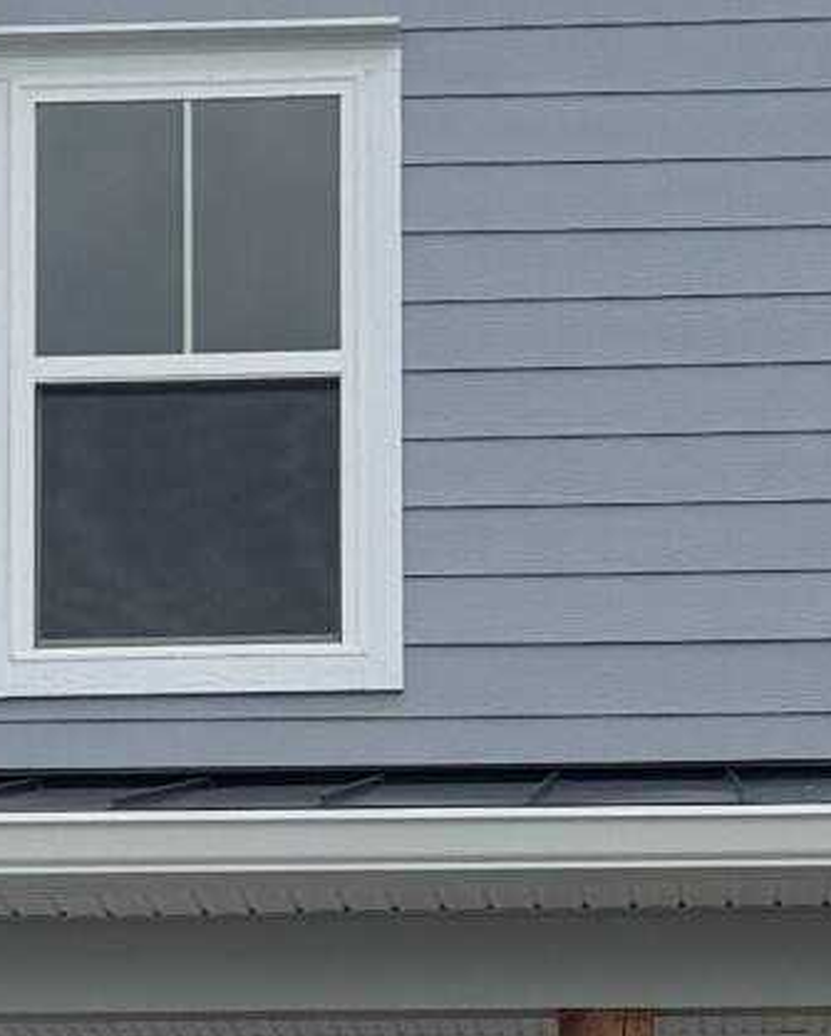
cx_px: 315
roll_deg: +0.5
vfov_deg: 11.2
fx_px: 5159
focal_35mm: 168
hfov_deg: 9.2
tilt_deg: +8.9
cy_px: 1274
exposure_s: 1/6711
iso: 80
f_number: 1.78
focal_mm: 6.76
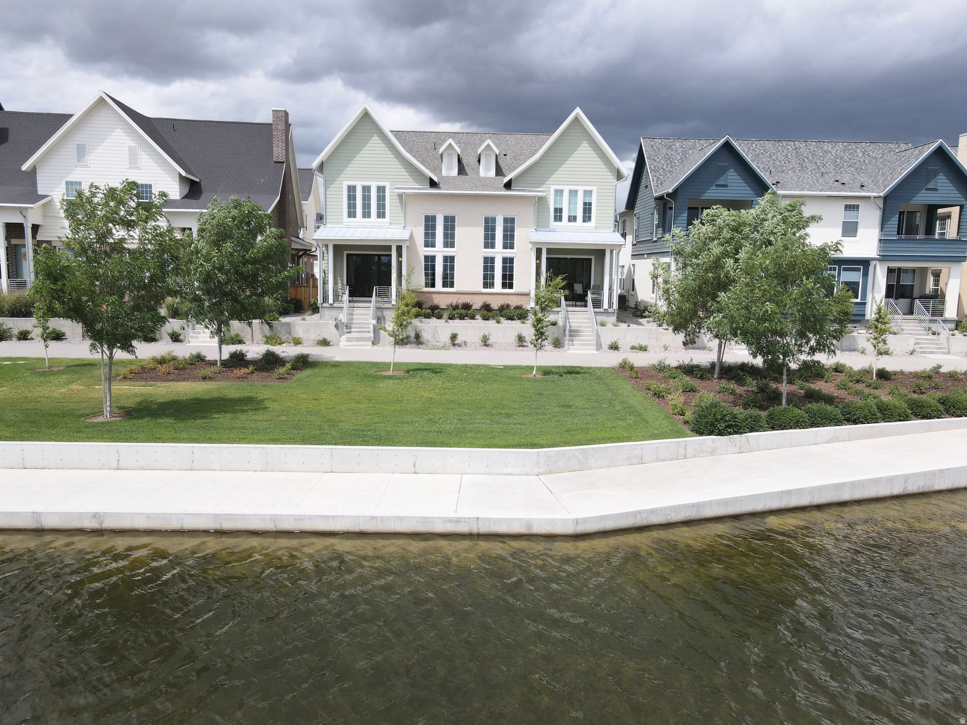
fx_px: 670
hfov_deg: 71.6
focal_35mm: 24
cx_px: 484
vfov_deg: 56.8
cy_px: 362
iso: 110
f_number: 2.8
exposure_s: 1/800
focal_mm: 4.5
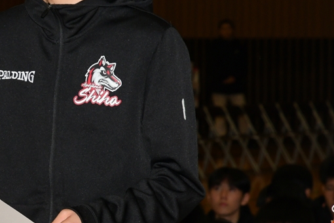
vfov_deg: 4.6
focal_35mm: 301
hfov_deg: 6.8
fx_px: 2792
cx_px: -5
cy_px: 101
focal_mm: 80
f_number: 8
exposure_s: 1/200
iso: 800
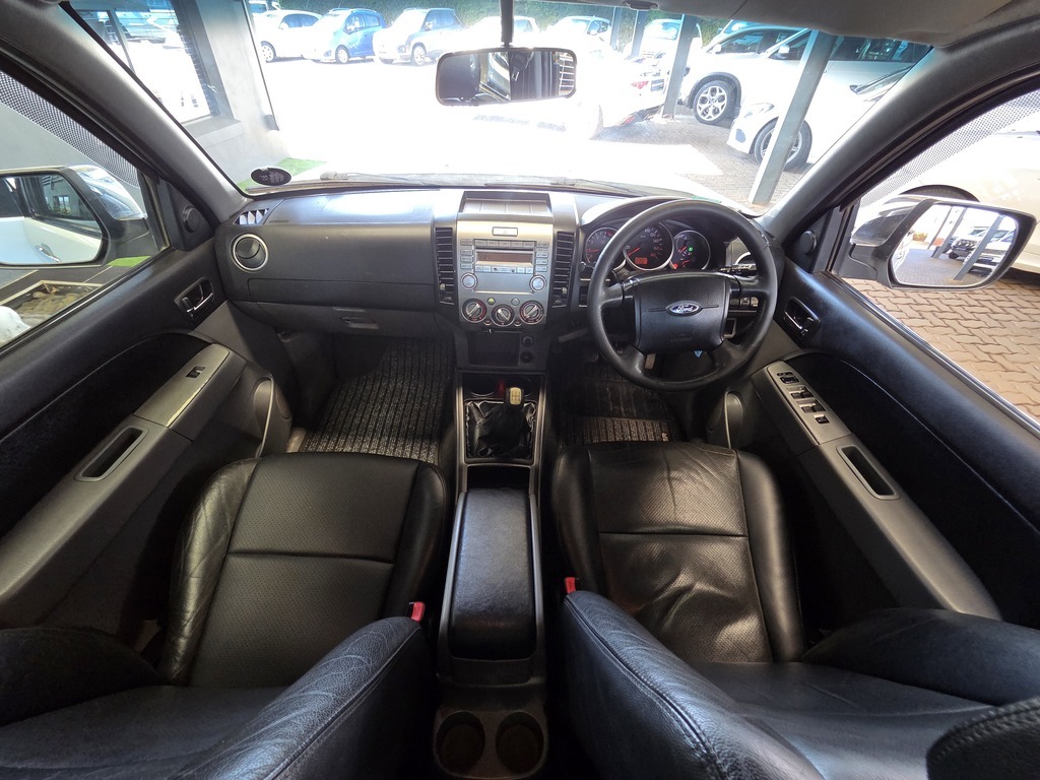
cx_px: 520
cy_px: 390
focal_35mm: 13
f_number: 2.2
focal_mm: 2.2
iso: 200
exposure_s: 1/60
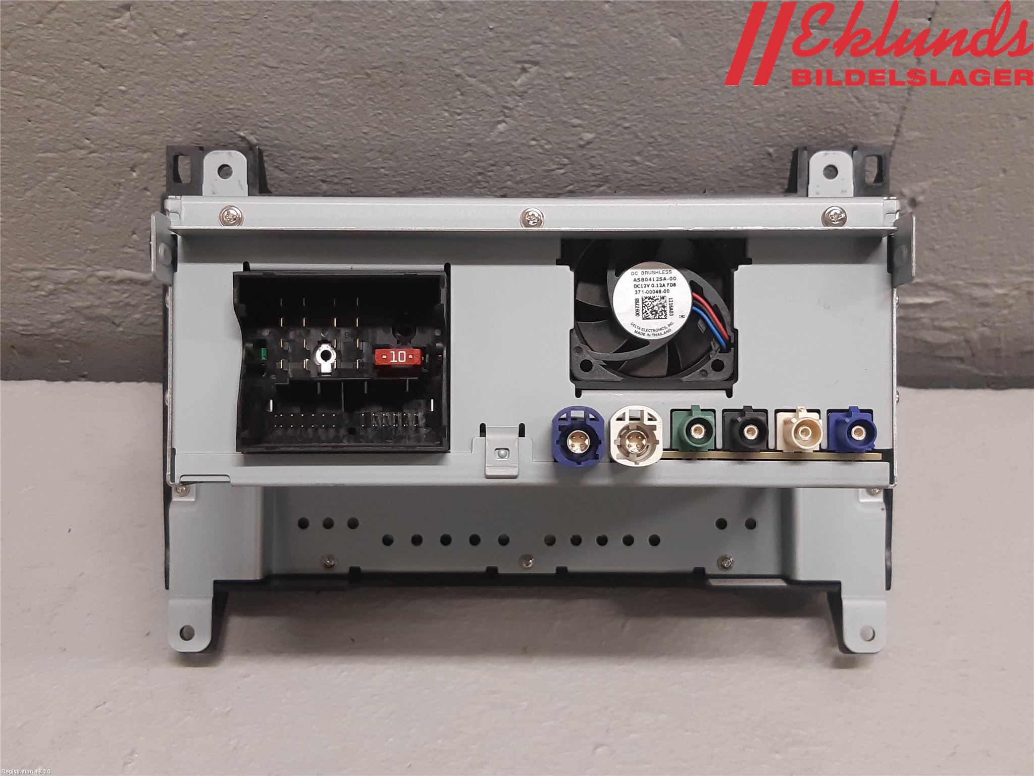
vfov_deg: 53.1
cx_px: 517
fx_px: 777
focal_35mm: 26
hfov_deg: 67.3
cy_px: 388
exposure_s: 1/50
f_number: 1.7
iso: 160
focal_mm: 3.93
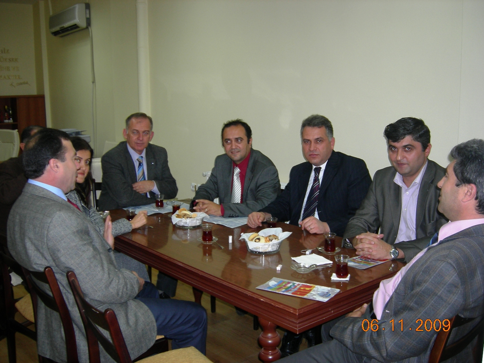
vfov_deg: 39.7
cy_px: 182
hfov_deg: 51.4
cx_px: 242
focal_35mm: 36
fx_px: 503
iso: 76
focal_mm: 7.5
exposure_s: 1/60.1
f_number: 2.7
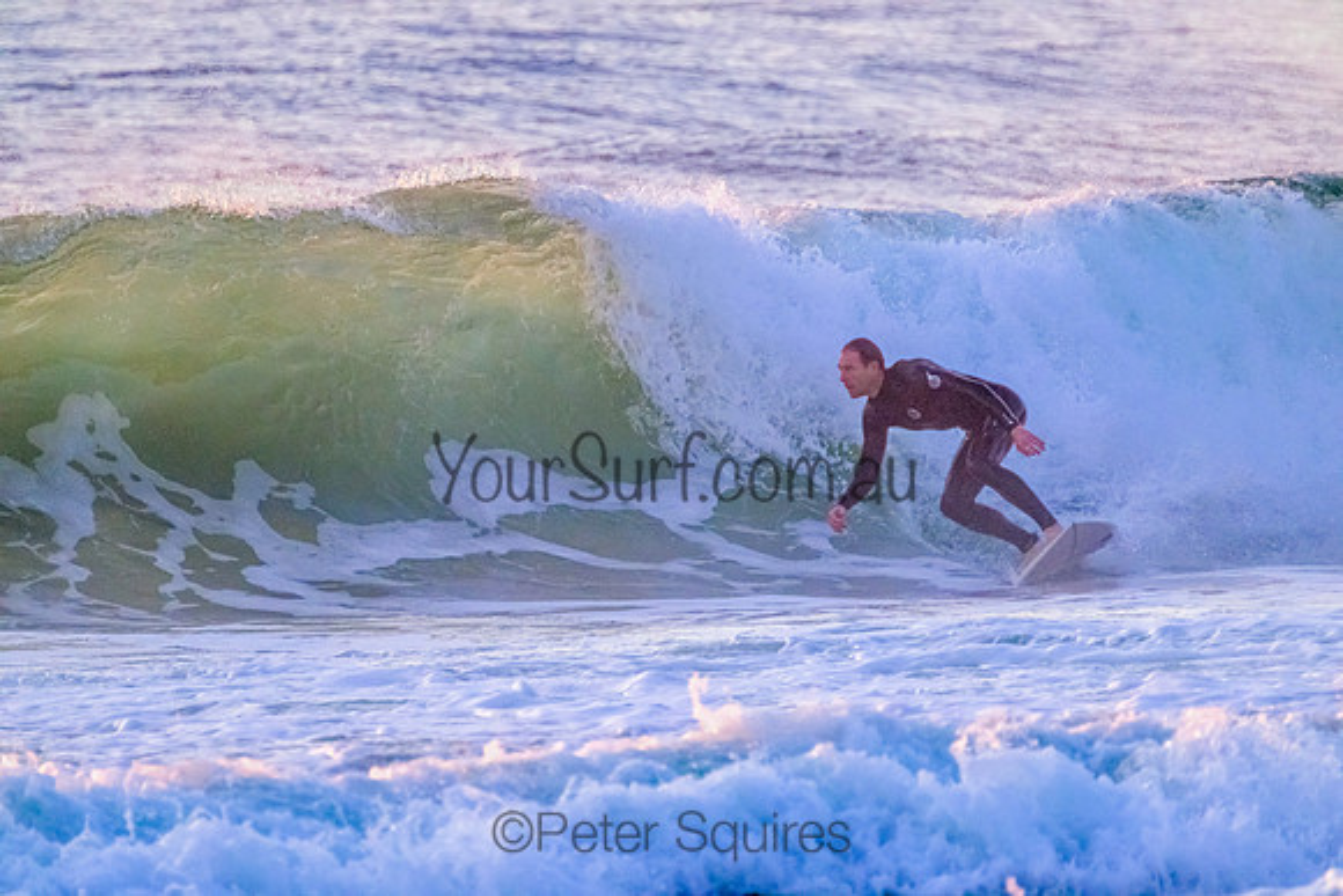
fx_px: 29850
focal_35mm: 800
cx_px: 672
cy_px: 448
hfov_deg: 2.6
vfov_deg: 1.7
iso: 7200
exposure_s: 1/800
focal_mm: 800
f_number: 11
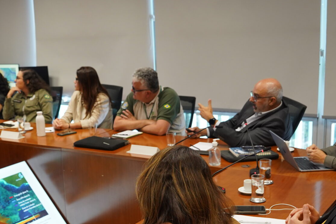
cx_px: 58
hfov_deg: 34.9
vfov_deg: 24.5
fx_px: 513
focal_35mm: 55
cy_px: 156
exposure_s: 1/160
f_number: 4
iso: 1600
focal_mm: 24
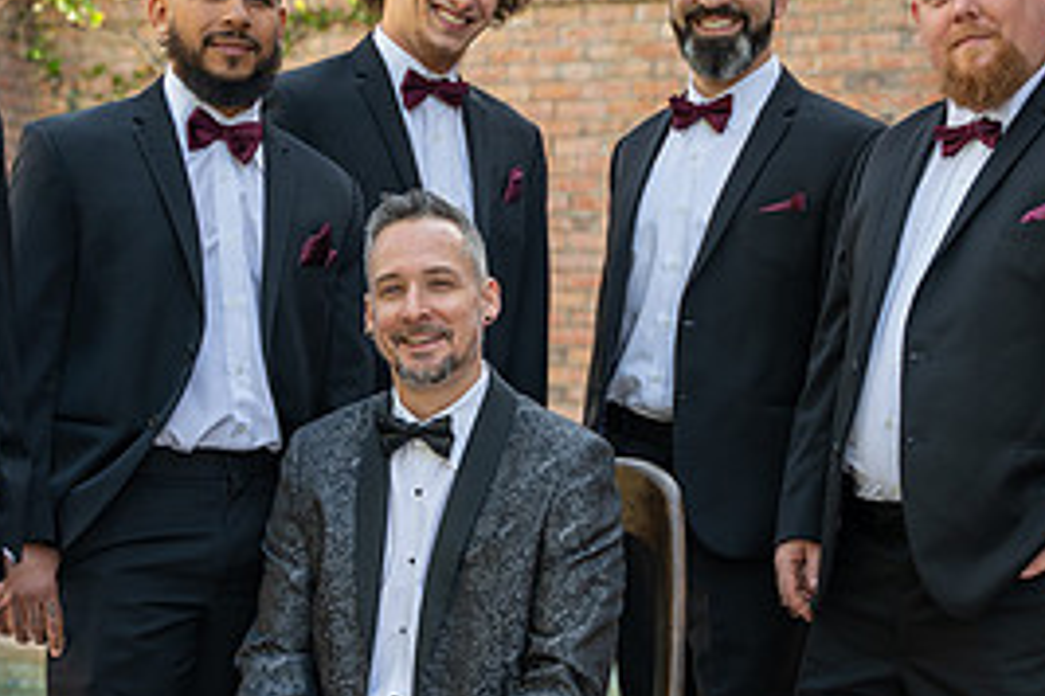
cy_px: 569
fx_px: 2961
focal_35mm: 102
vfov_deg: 13.3
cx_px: 579
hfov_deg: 20.0
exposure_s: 1/160
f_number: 2.8
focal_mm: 47
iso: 100
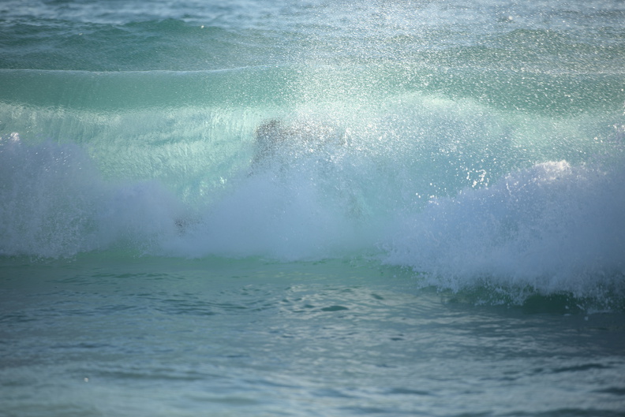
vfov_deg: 6.9
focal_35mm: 200
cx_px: 312
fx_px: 3474
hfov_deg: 10.3
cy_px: 208
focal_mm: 200
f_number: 2.8
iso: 64
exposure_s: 1/500
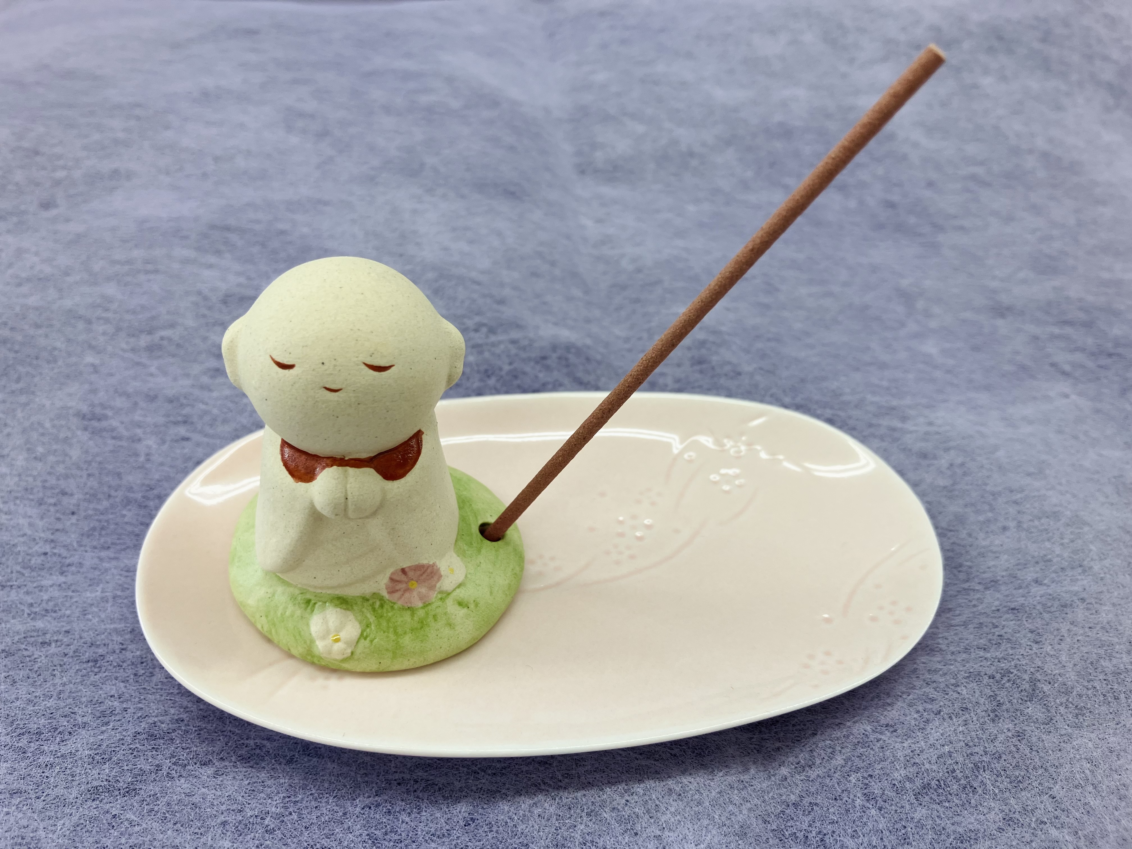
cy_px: 424
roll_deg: -4.5
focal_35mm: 28
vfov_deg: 49.7
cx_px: 566
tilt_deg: -40.9
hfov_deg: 63.4
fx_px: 916
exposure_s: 1/120
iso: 40
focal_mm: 3.99
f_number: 1.8
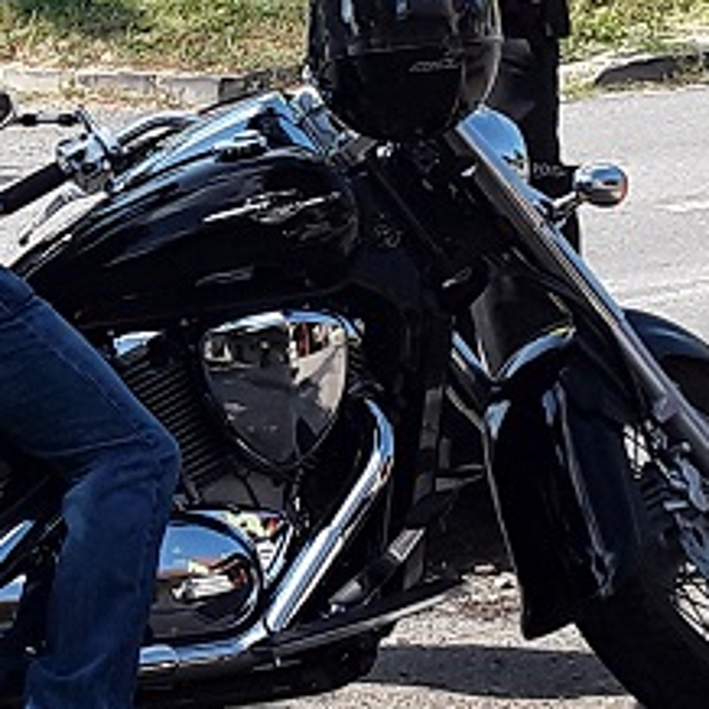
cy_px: 81
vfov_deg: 24.0
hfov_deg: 22.4
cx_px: -185
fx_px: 1622
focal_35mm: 70
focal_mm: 2.91
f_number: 1.9
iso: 40
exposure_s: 1/944
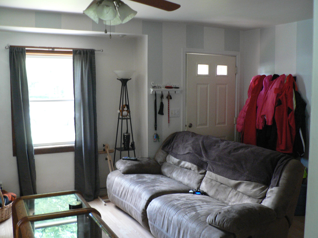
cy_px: 119
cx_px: 159
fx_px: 331
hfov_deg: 51.4
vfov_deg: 39.7
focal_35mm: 36
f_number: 2.8
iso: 200
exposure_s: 1/10
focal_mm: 6
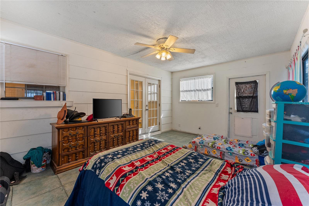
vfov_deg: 81.3
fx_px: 120
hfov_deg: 104.2
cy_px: 103
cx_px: 154
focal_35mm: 14
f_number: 9
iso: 640
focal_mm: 14
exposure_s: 1/10
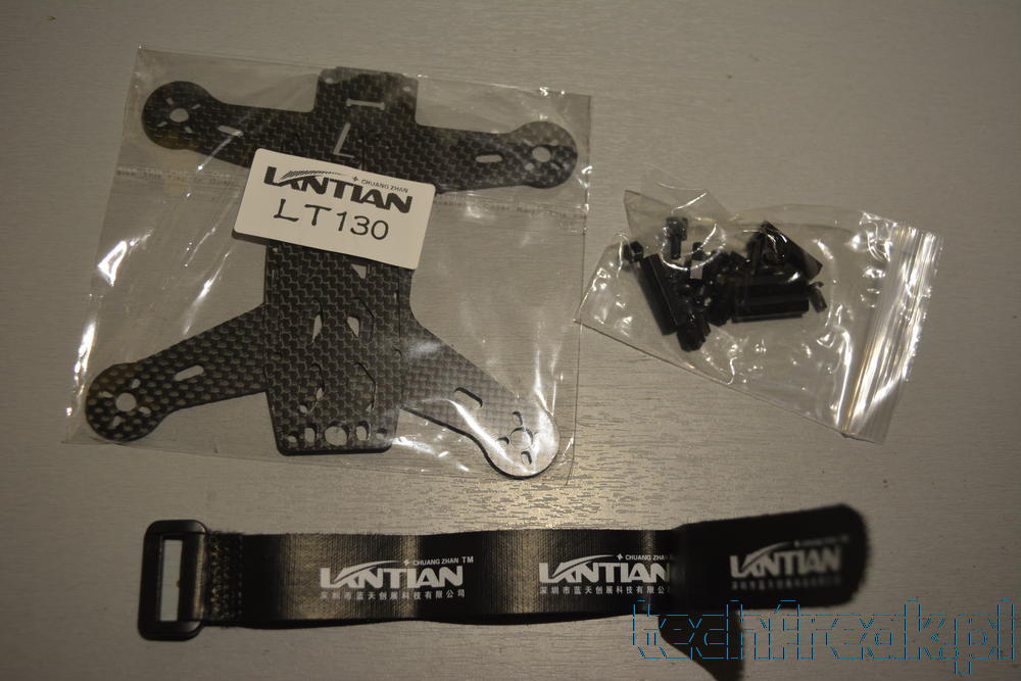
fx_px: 1149
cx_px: 510
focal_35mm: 40
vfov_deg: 33.0
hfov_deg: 47.9
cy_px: 340
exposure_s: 1/100
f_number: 5
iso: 400
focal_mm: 27
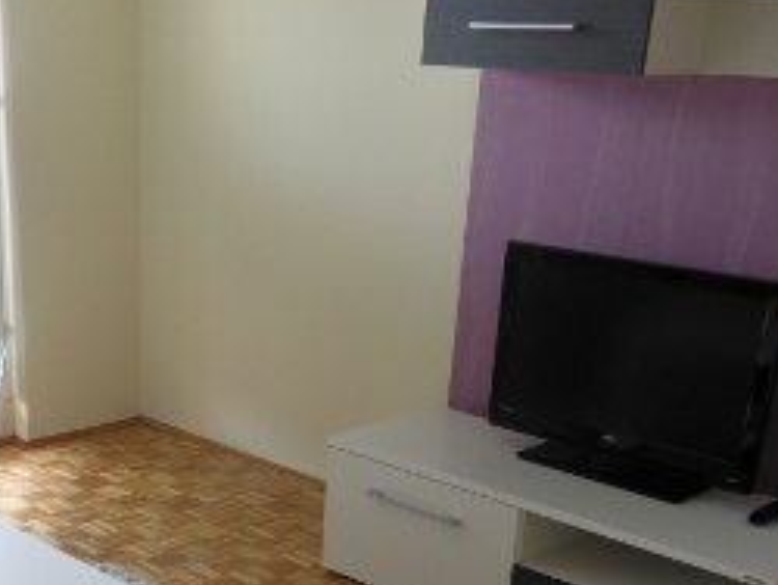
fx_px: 1237
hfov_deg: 34.1
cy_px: 506
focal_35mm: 55
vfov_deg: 25.9
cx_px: 184
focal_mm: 4.5
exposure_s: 1/30
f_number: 3.2
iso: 80
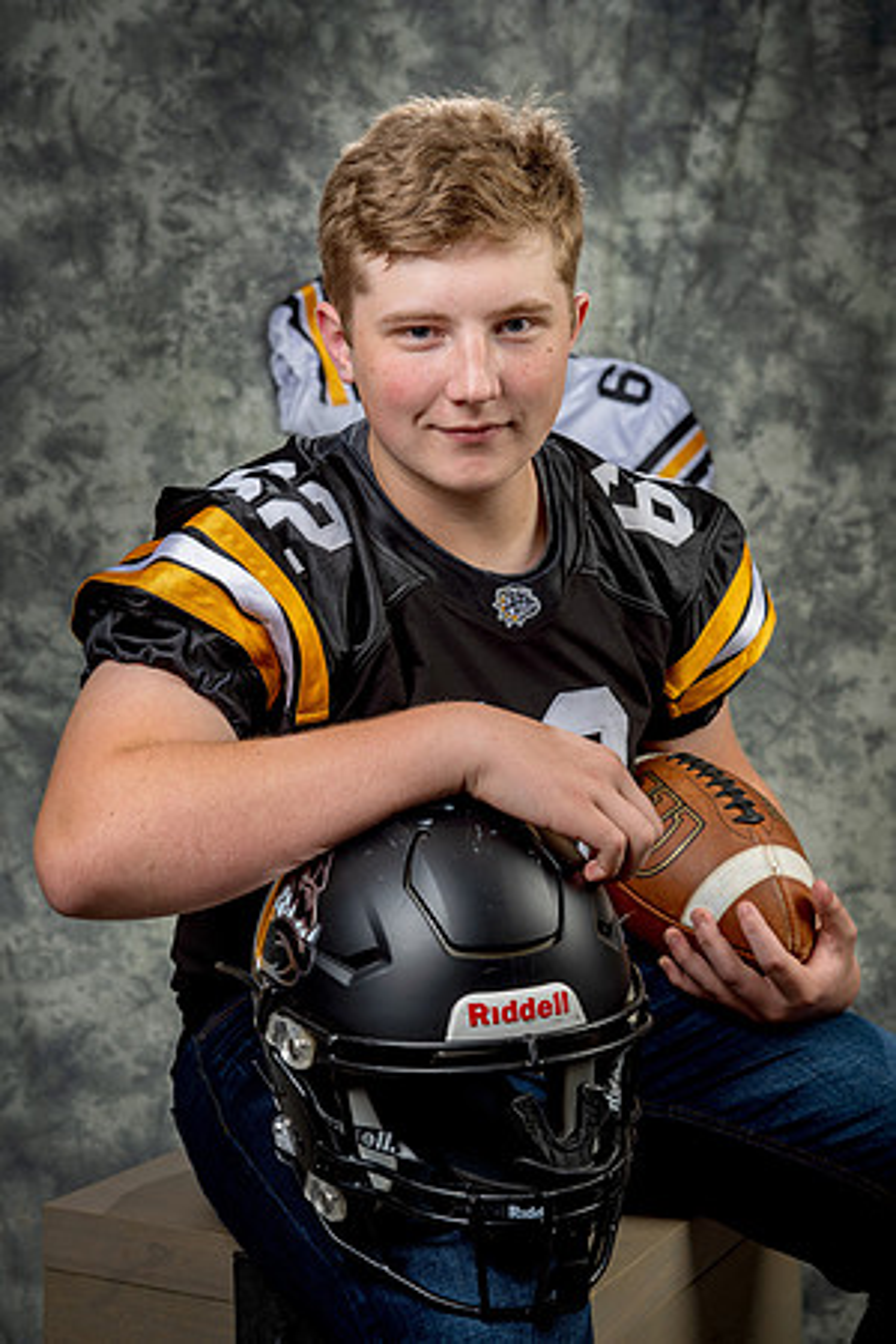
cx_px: 448
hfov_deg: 27.0
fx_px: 1867
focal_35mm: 50
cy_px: 672
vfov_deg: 39.6
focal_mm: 50
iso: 125
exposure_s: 1/160
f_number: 6.3
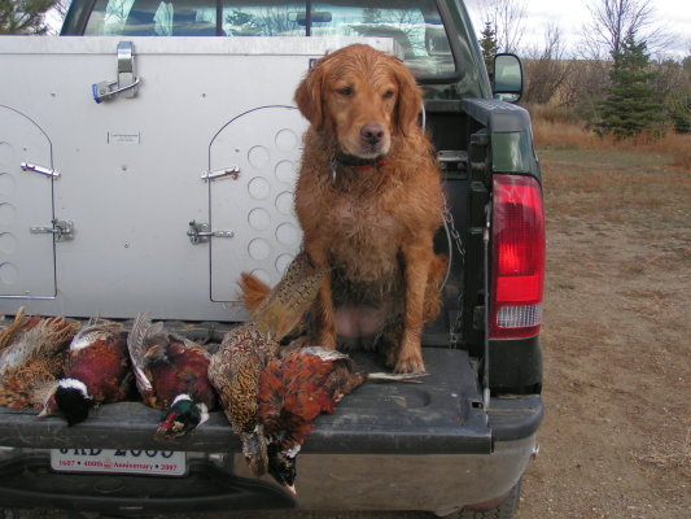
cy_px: 260
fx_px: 1038
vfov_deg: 28.0
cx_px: 346
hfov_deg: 36.8
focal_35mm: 52
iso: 50
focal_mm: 8
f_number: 3.2
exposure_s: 1/400
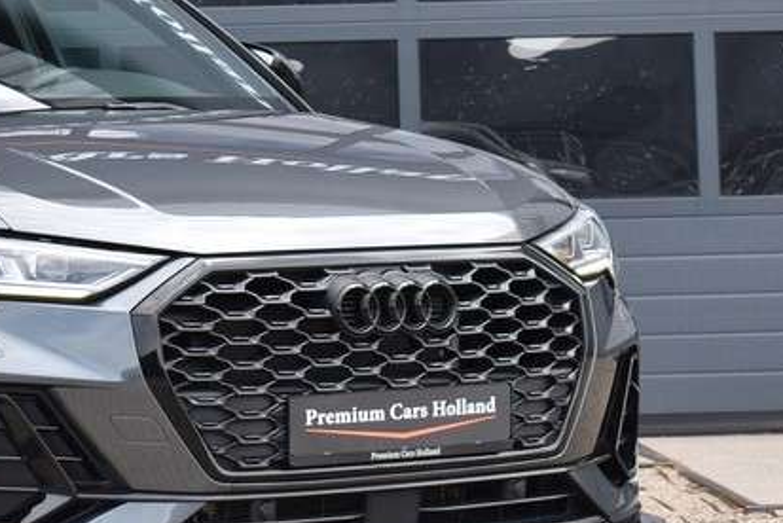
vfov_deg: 8.2
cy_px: 70
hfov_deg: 12.2
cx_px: 97
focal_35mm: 167
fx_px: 3640
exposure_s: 1/250
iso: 220
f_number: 8
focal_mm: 45
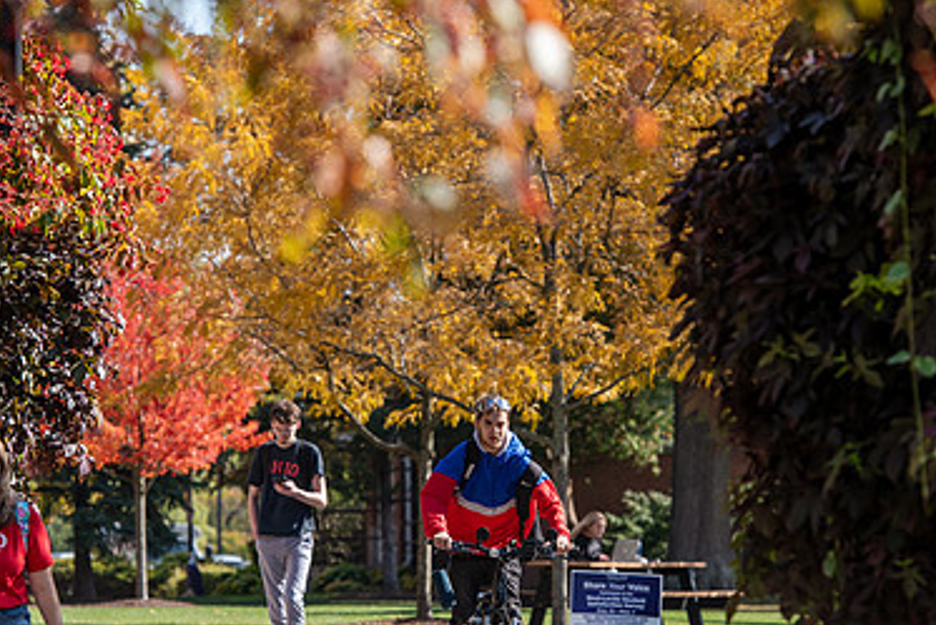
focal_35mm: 241
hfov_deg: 8.5
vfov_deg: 5.7
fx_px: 6268
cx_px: 437
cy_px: 395
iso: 160
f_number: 5.6
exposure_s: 1/250
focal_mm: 155
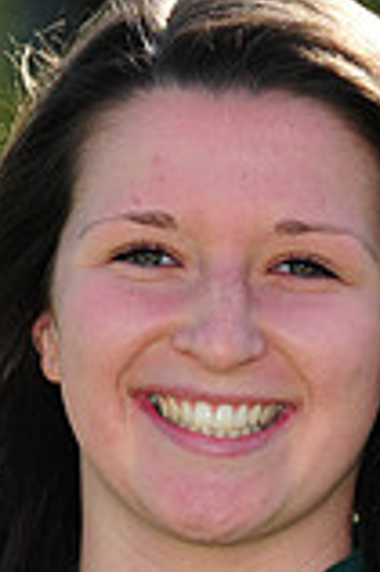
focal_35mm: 733
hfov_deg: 1.9
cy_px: 681
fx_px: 11630
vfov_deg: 2.8
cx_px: 98
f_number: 4.5
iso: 200
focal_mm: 200
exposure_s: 1/640
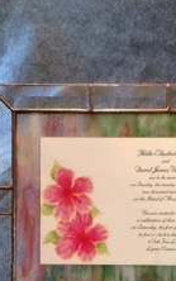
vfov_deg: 34.9
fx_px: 437
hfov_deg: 22.6
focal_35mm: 57
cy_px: 211
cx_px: 125
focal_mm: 4.28
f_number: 2.4
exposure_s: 1/15
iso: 50
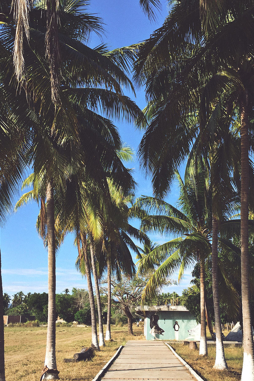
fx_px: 413
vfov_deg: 49.5
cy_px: 187
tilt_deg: +17.8
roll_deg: +0.5
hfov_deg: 34.1
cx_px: 150
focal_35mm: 39
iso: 32
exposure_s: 1/920
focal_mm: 4.15
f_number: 2.2
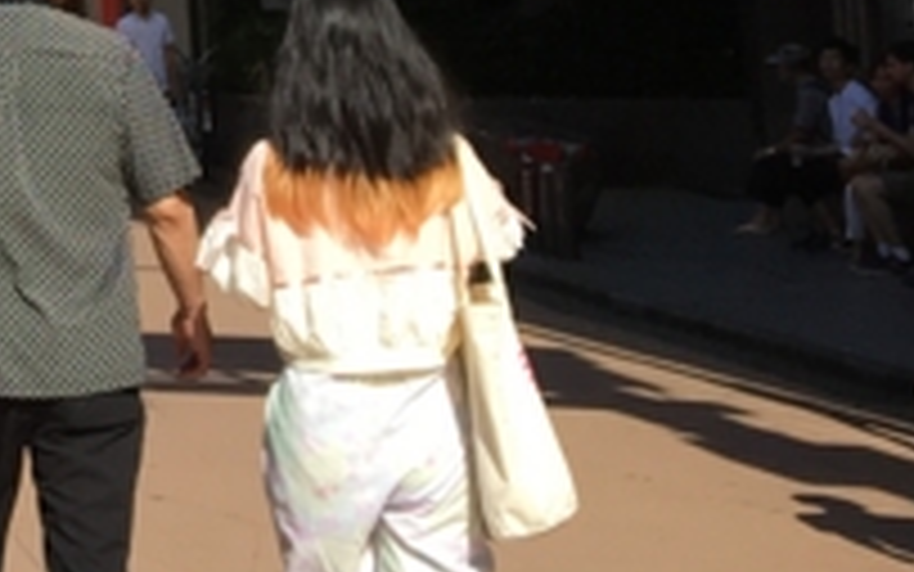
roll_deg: -1.4
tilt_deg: +10.4
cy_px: -739
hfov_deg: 12.6
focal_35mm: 155
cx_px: -590
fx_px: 3862
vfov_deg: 7.9
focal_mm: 4.15
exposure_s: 1/1637
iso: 25
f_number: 2.2
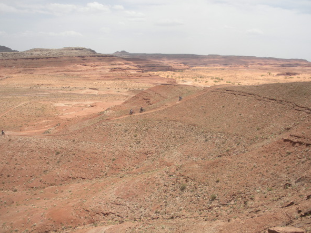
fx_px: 350
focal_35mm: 39
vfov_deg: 36.8
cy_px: 113
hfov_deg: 47.8
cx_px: 167
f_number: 3.5
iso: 88
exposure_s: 1/1200
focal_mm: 6.3
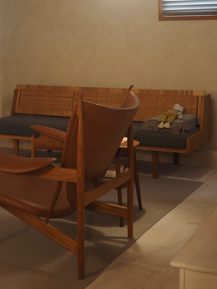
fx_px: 560
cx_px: 39
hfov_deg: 21.6
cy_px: 111
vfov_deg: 28.9
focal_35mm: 67
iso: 200
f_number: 1.7
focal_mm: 20
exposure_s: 1/10
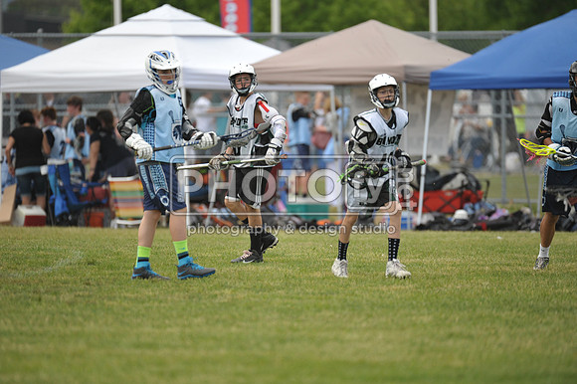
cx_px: 288
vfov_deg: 3.4
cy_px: 192
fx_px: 6407
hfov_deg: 5.2
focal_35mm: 400
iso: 800
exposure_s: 1/2000
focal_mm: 400
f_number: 4
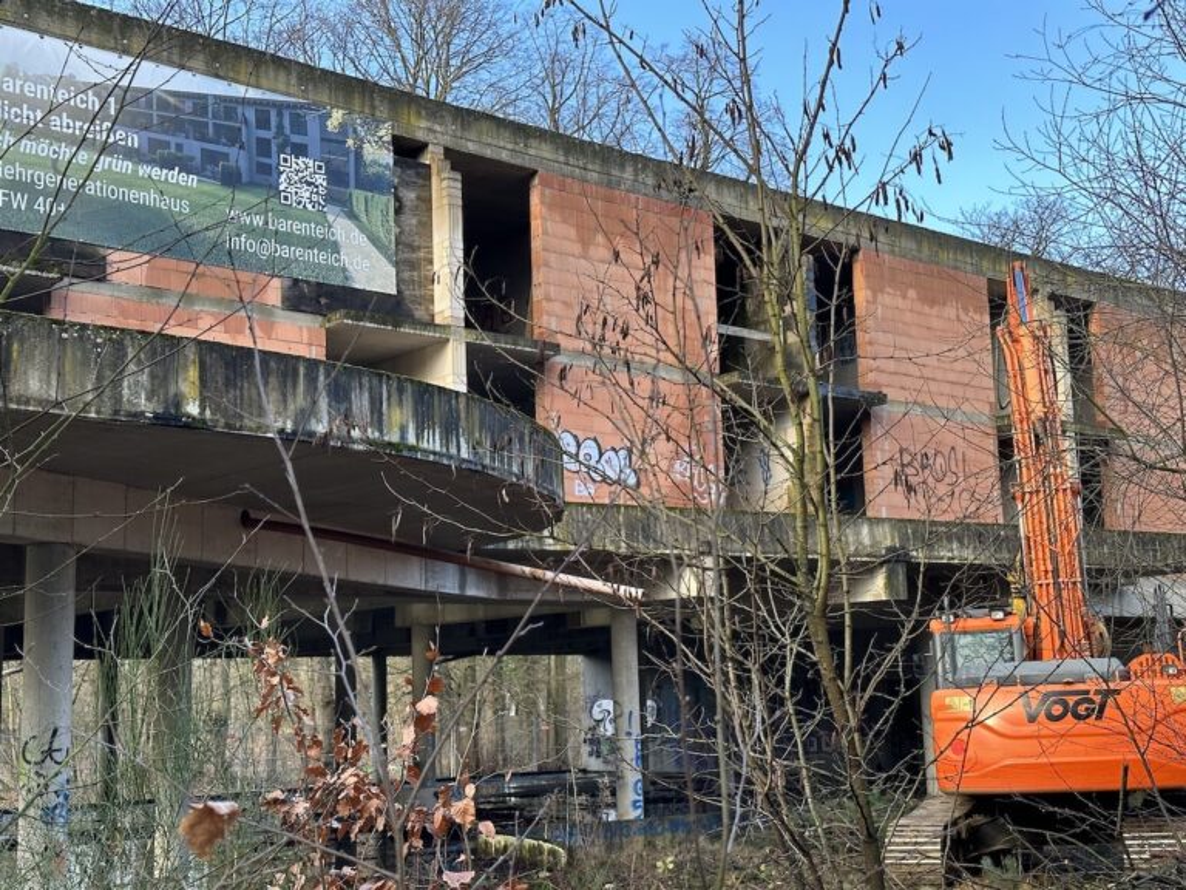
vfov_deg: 30.3
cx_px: 593
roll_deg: +2.2
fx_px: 1645
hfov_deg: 39.7
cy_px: 445
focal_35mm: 48
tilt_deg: +7.9
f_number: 1.78
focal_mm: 6.86
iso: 64
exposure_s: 1/313
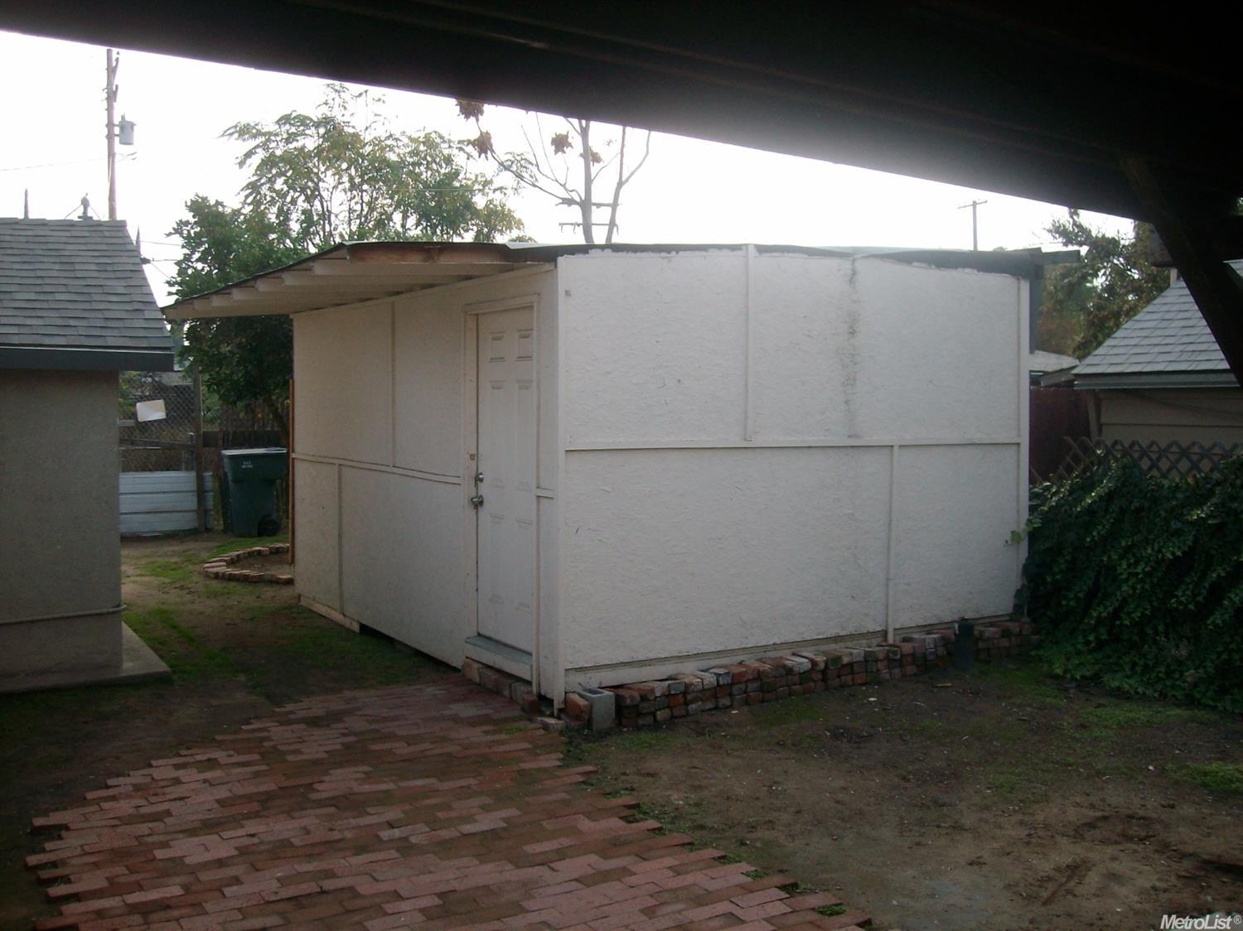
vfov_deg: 40.7
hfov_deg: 52.6
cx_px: 622
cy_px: 466
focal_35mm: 35
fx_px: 1256
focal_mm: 5.8
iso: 80
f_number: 7.2
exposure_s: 1/121
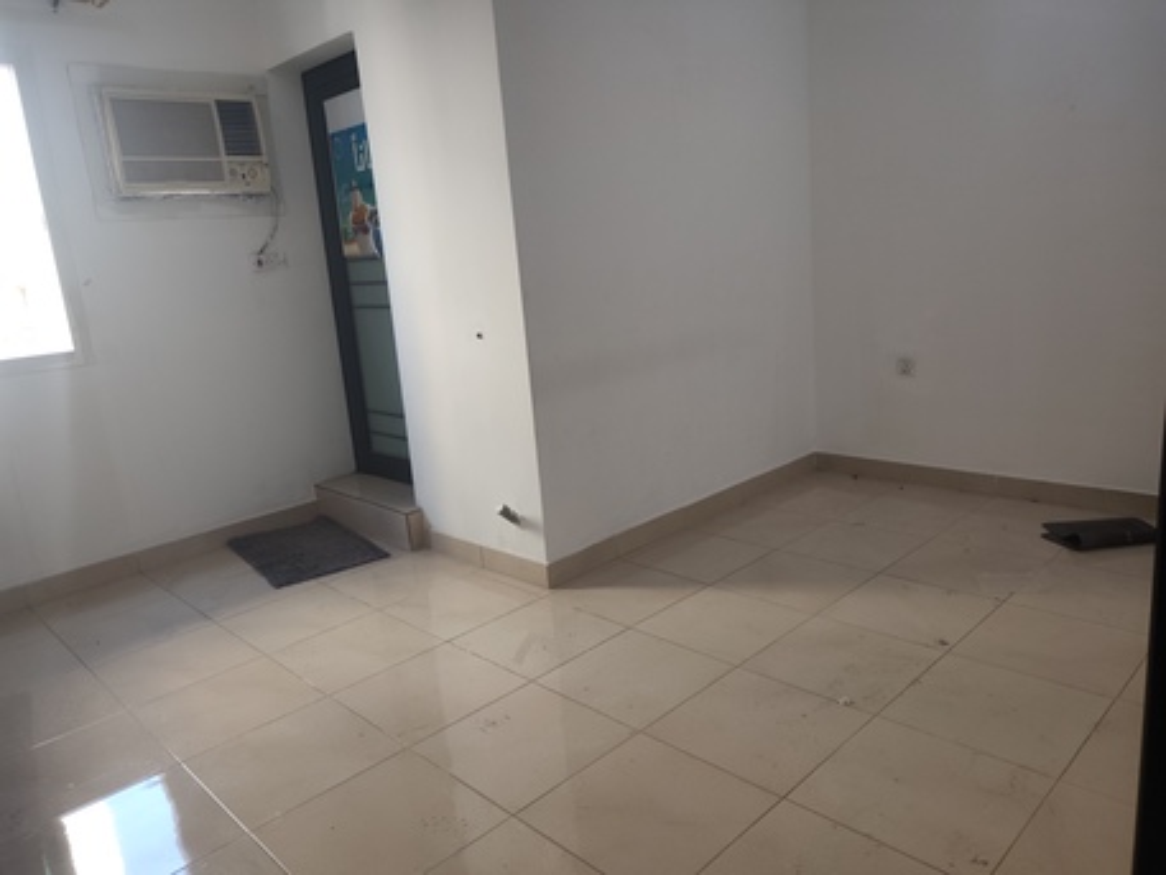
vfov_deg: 56.8
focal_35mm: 24
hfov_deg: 71.6
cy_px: 438
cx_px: 583
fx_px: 809
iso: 100
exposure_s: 1/100
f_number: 1.6
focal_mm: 5.84
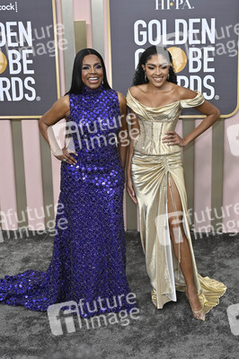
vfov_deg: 35.7
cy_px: 180
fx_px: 559
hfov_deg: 24.2
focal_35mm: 56
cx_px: 120
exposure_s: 1/200
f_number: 8
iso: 250
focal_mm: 56
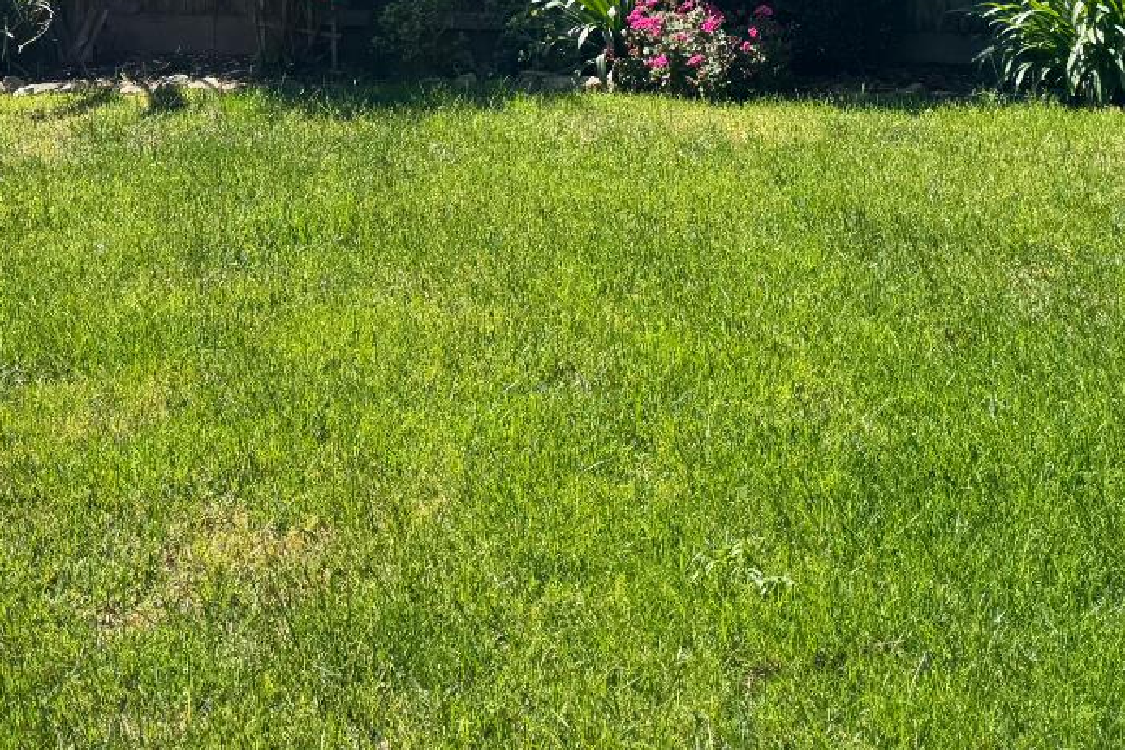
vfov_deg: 23.2
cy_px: -116
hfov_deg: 36.8
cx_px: 500
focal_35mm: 54
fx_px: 1687
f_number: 1.78
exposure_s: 1/1923
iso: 80
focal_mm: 6.76
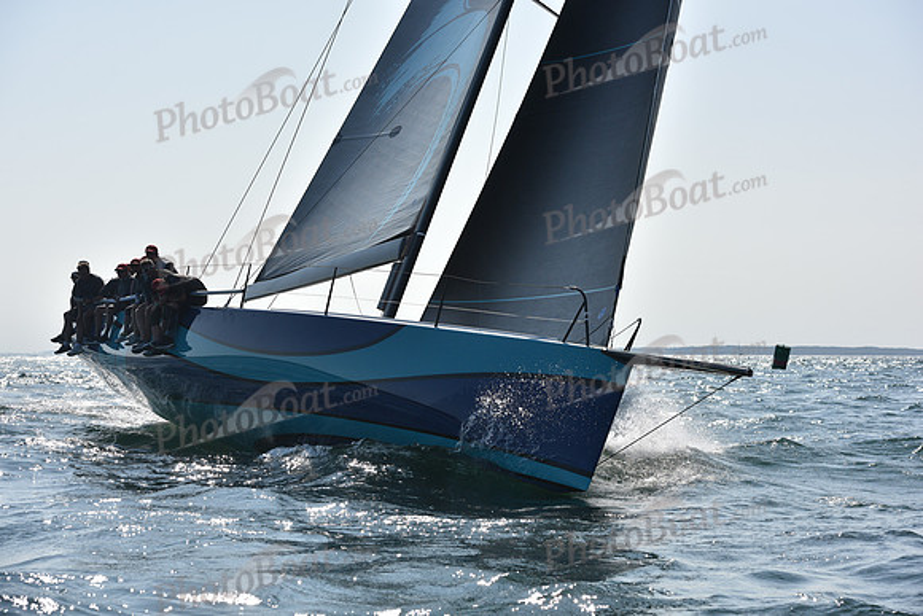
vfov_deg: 19.5
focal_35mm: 70
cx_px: 462
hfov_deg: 28.8
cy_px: 308
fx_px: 1795
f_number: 6.3
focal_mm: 70
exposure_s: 1/2500
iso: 320
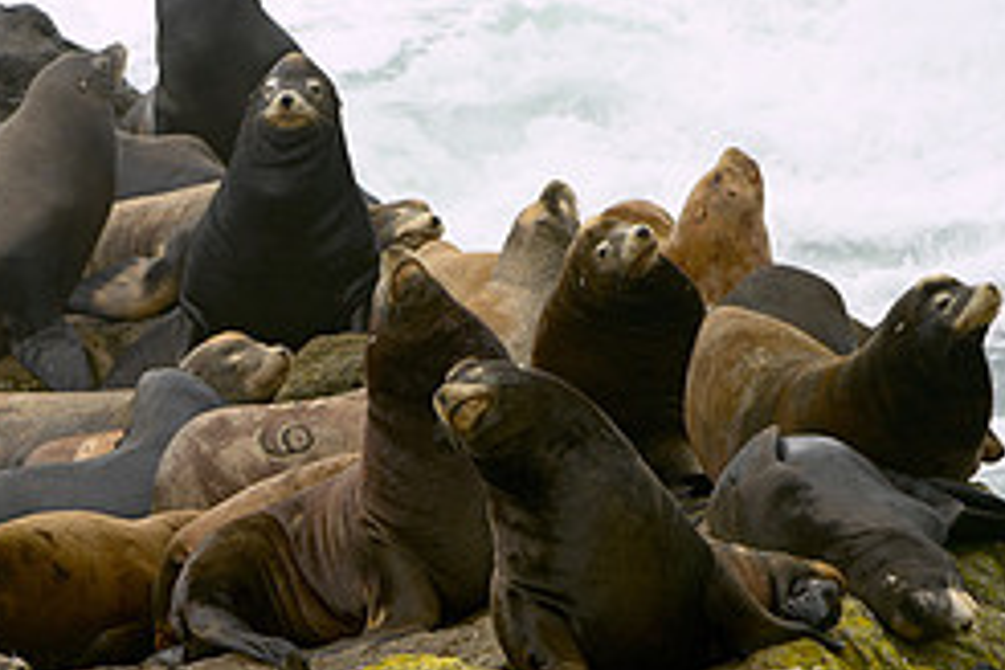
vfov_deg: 1.5
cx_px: 310
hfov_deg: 2.2
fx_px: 26323
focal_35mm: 943
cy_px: 394
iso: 125
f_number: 5.6
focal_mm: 400
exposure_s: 1/250
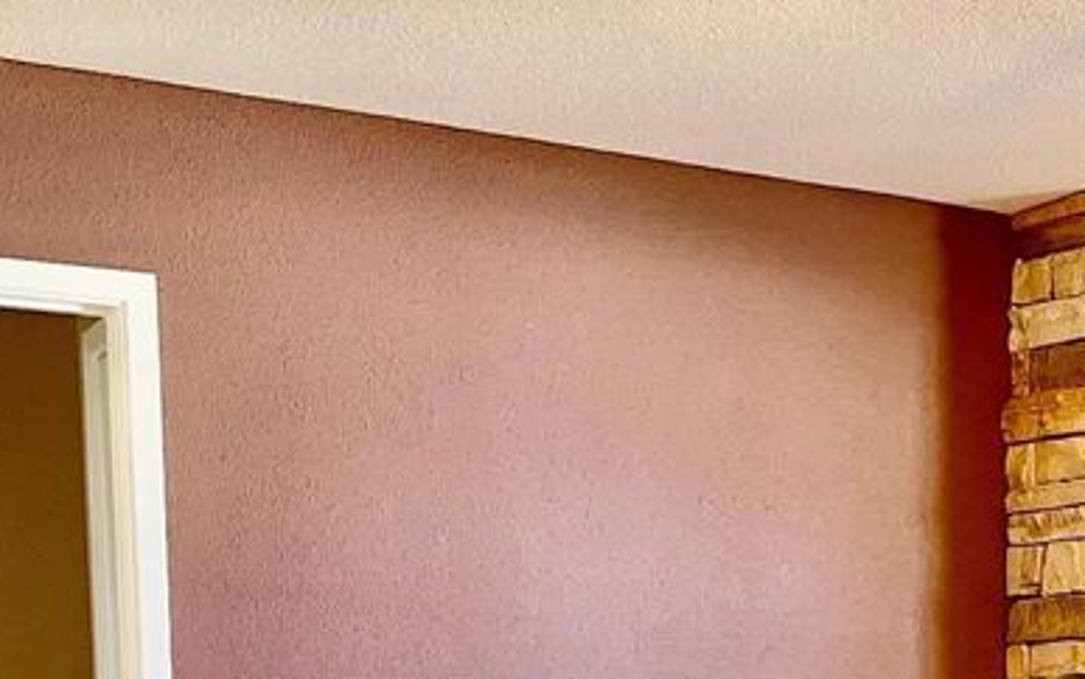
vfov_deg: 16.6
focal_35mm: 73
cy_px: 946
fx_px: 2159
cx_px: 990
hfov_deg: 27.2
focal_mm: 4.2
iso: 200
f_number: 1.6
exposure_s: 1/60
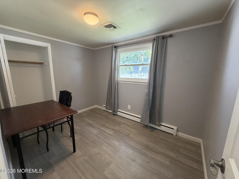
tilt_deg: -10.2
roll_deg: -0.9
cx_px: 120
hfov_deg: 102.1
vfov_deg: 85.7
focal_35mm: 14
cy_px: 90
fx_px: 97
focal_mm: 2.22
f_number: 2.2
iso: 160
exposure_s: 1/60
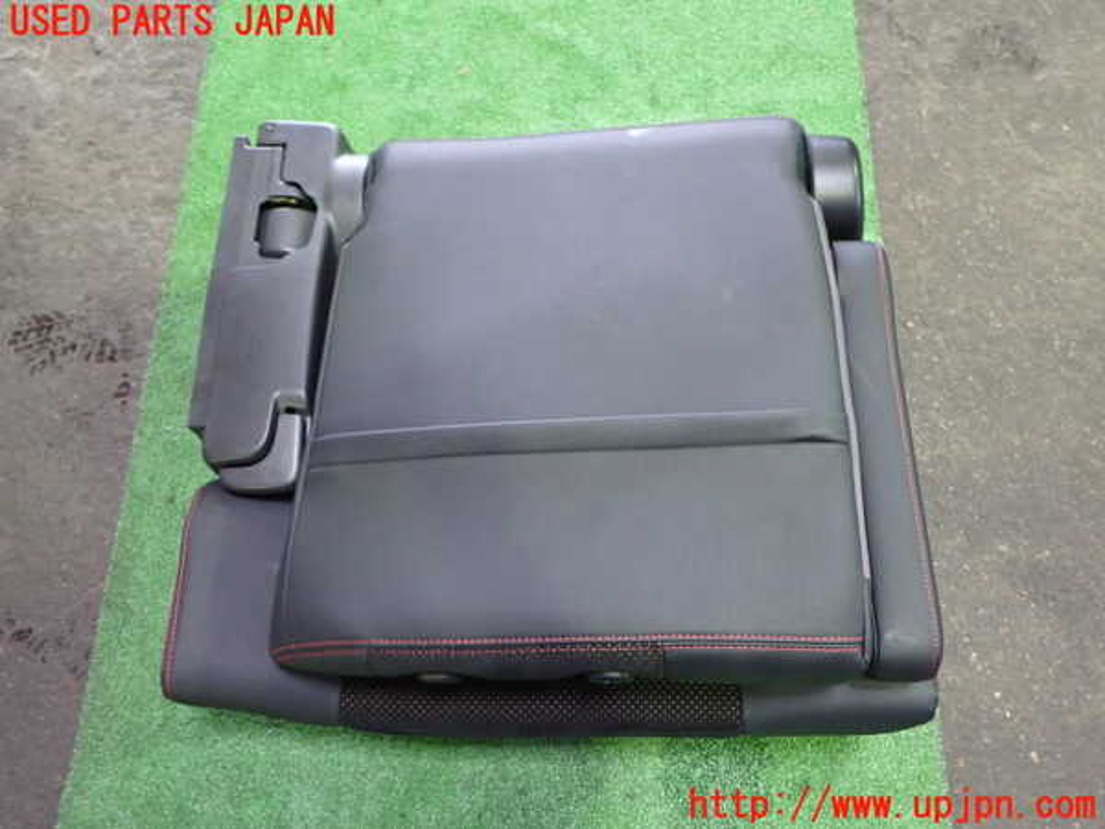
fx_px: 958
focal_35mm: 30
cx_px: 552
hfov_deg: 60.0
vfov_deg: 46.8
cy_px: 414
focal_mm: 5.4
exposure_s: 1/30
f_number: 2.3
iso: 640
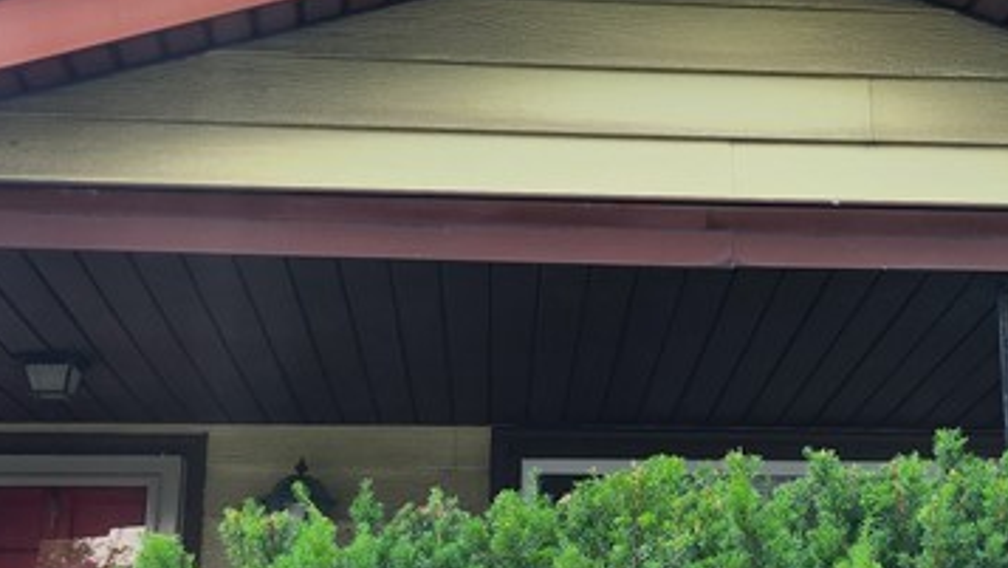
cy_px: 285
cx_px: 706
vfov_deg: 16.1
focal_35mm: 75
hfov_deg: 28.0
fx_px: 2005
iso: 50
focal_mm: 5
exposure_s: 1/742
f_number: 1.8
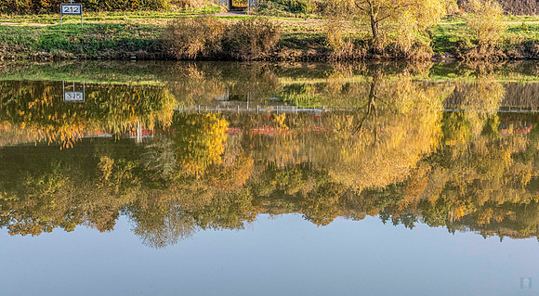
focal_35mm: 75
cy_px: 170
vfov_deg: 15.9
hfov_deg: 28.5
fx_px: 1062
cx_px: 270
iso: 1400
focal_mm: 70
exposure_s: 1/160
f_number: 16
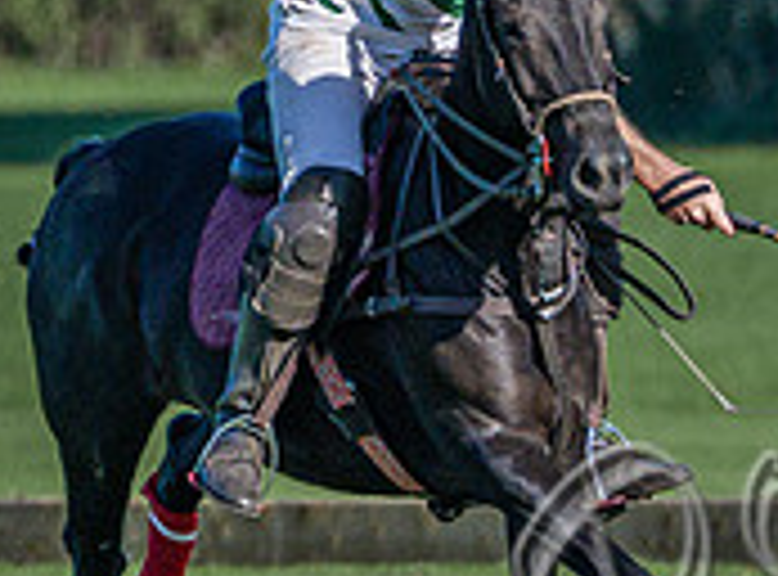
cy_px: 614
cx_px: 1360
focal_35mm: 2553
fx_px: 57102
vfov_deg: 0.6
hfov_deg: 0.8
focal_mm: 400
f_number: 5.6
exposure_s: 1/2000
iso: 400
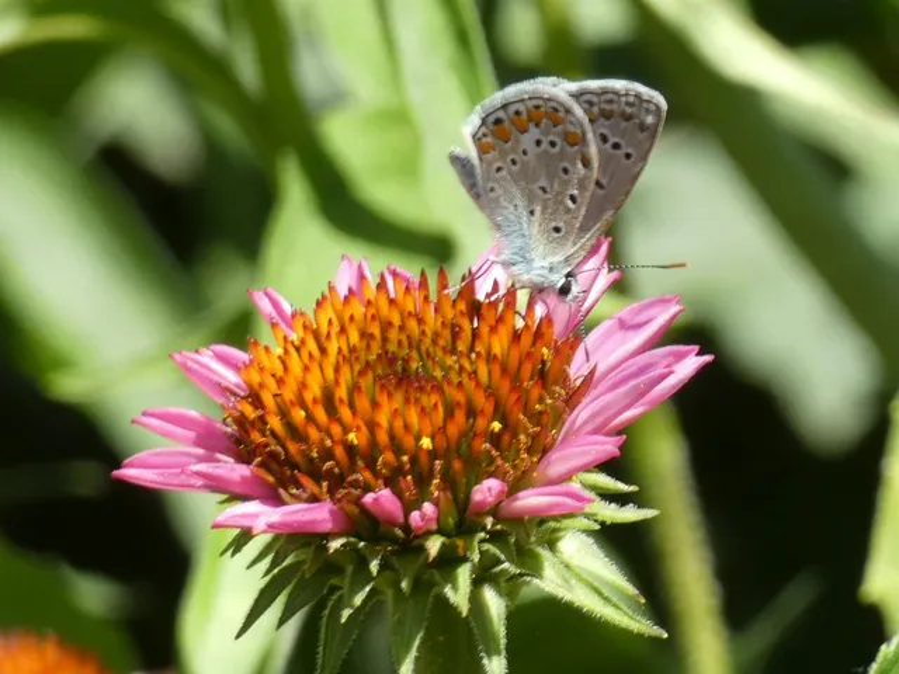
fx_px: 6129
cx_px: 450
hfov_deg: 8.4
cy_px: 337
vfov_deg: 6.3
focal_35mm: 236
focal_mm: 42.3
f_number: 5.5
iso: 80
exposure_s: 1/125
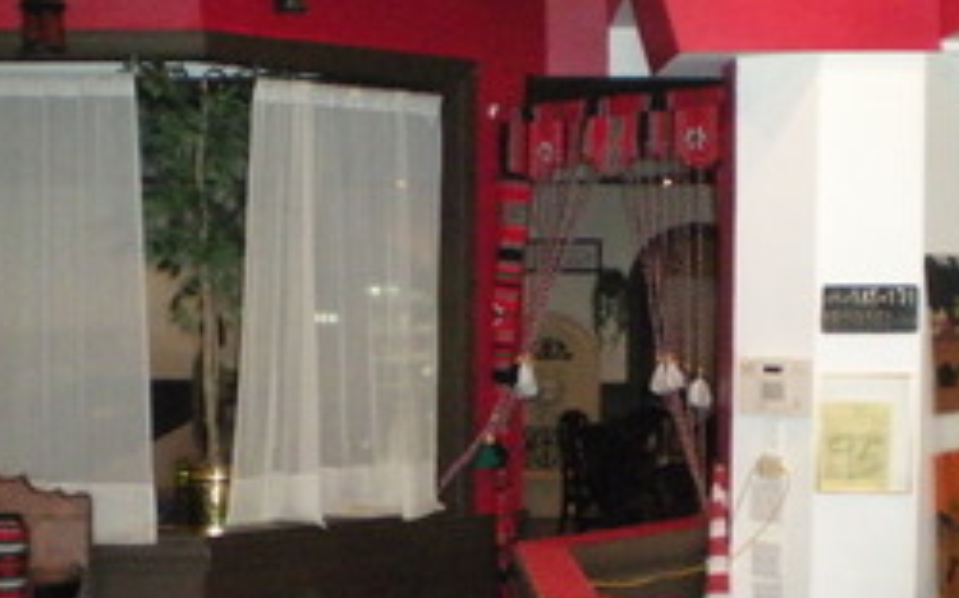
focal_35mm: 73
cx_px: 443
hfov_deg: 28.2
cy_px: 426
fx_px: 1907
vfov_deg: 17.8
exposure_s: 1/60
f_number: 3.1
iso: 800
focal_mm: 6.3
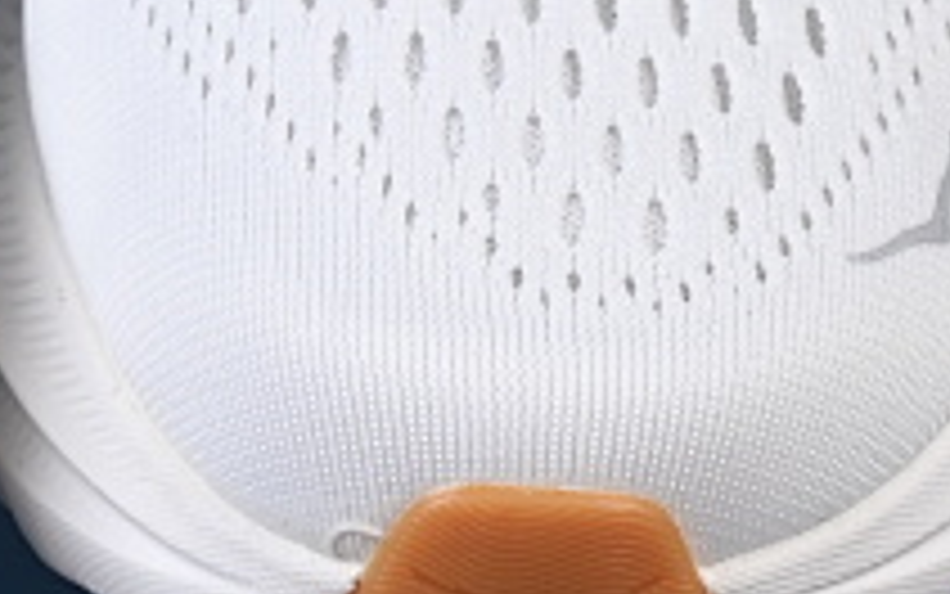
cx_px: -14
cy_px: -333
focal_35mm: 392
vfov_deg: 3.3
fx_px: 10152
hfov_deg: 5.3
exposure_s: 1/80
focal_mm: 50
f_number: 8
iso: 160
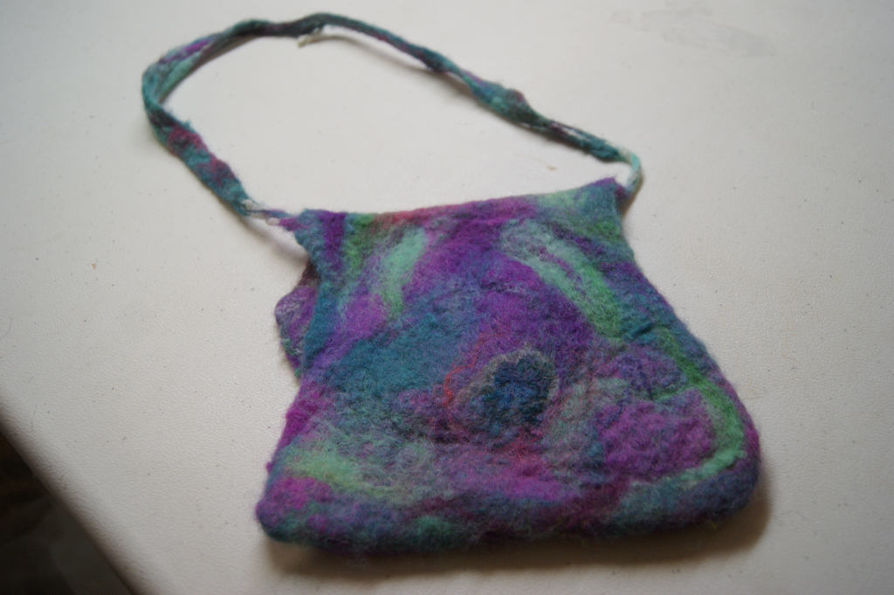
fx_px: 819
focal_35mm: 33
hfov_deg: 57.3
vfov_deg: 39.9
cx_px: 447
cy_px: 298
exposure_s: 1/40
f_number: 4
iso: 400
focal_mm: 22
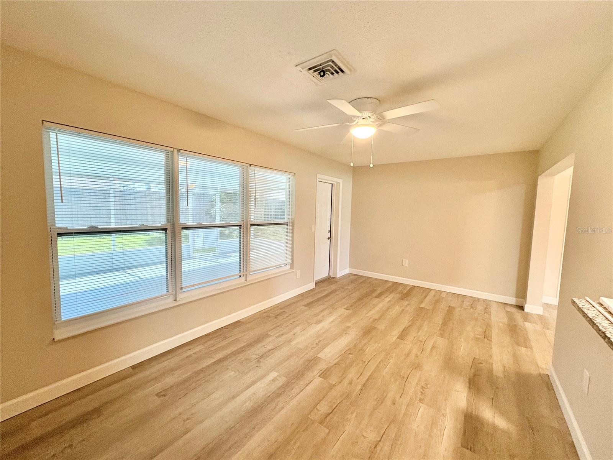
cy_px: 230
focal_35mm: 14
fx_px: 248
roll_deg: -0.6
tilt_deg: -4.4
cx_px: 306
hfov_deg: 102.1
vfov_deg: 85.7
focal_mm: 2.22
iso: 400
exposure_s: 1/60
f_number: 2.2
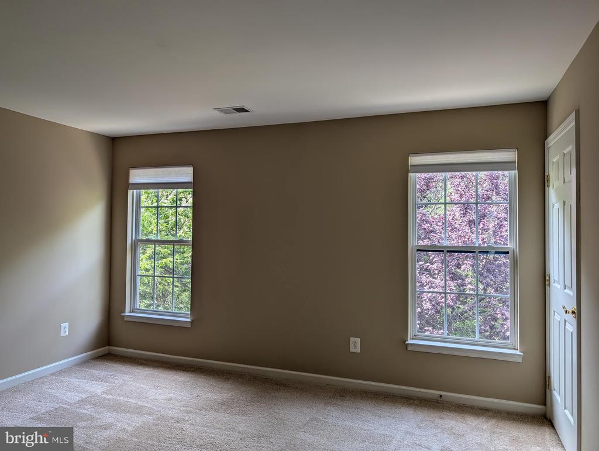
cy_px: 226
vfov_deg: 56.9
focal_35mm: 24
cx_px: 300
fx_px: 416
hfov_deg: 71.5
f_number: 1.68
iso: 15
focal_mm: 6.9
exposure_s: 1/90.6
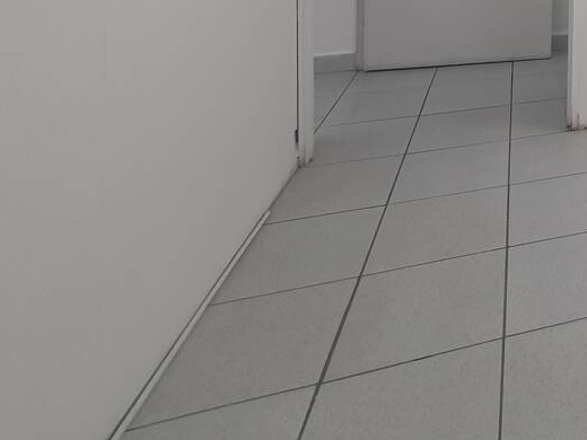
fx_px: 610
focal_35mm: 36
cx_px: 765
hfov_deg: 35.1
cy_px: -168
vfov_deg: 29.5
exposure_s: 1/60
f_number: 2.2
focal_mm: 1.8
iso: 50
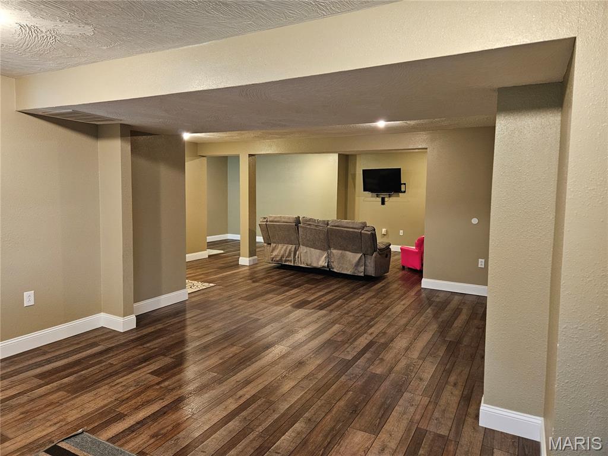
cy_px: 228
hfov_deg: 73.9
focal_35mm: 23
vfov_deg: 58.9
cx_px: 304
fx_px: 404
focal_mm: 5.4
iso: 500
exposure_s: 1/40
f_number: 1.8
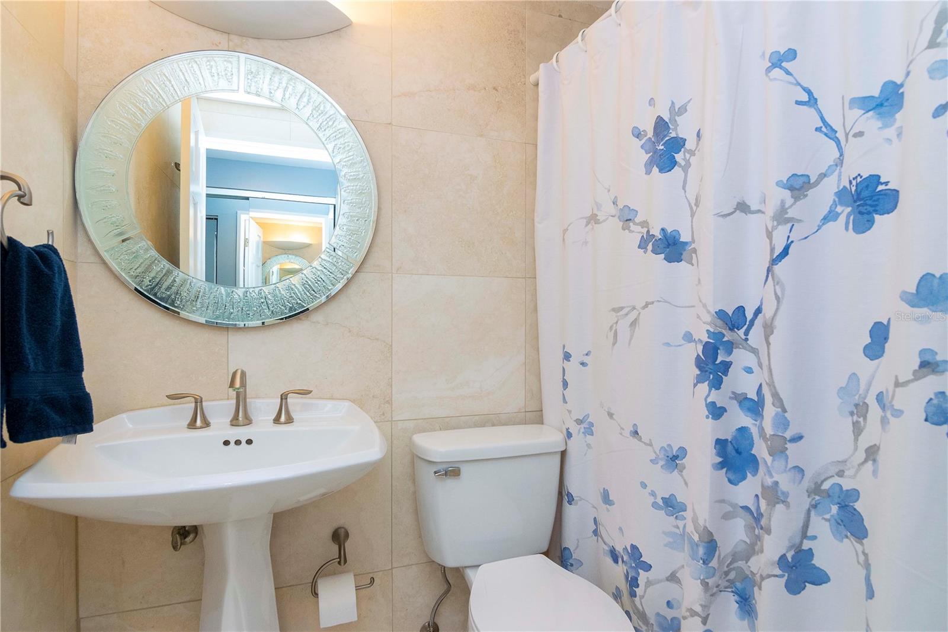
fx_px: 474
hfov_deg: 90.0
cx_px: 474
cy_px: 316
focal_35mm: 18
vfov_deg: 67.4
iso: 640
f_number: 8
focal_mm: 12
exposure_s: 1/60
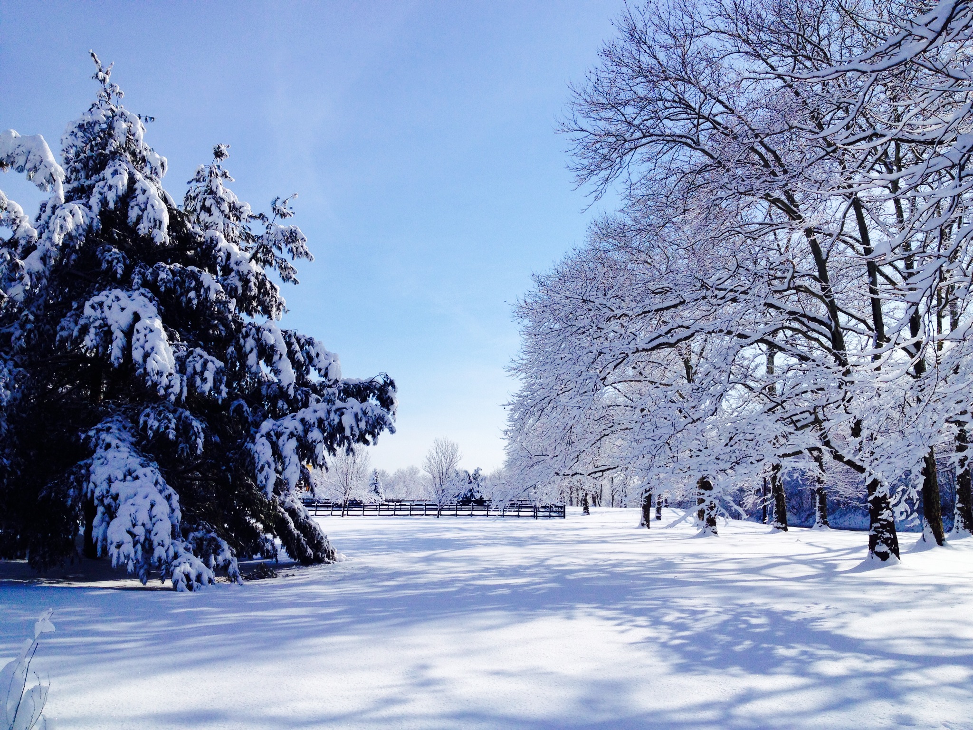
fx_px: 984
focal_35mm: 35
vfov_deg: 40.7
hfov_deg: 52.6
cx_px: 486
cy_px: 365
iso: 50
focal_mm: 4.28
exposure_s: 1/4255
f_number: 2.4
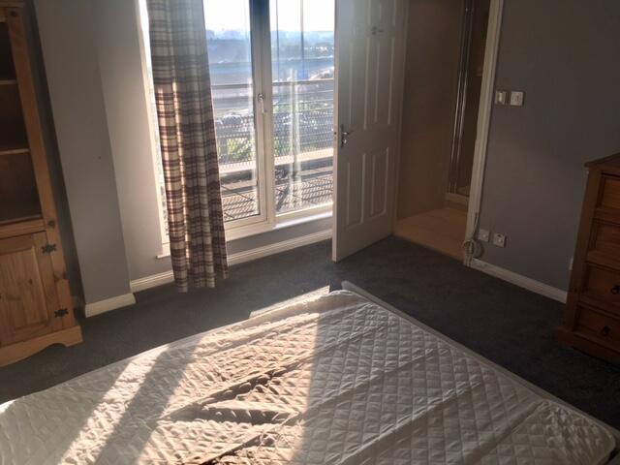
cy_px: 232
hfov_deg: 61.7
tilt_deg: -19.4
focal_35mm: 29
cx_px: 310
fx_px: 519
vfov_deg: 48.2
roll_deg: +0.2
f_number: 2.2
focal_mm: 4.15
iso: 25
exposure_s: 1/267
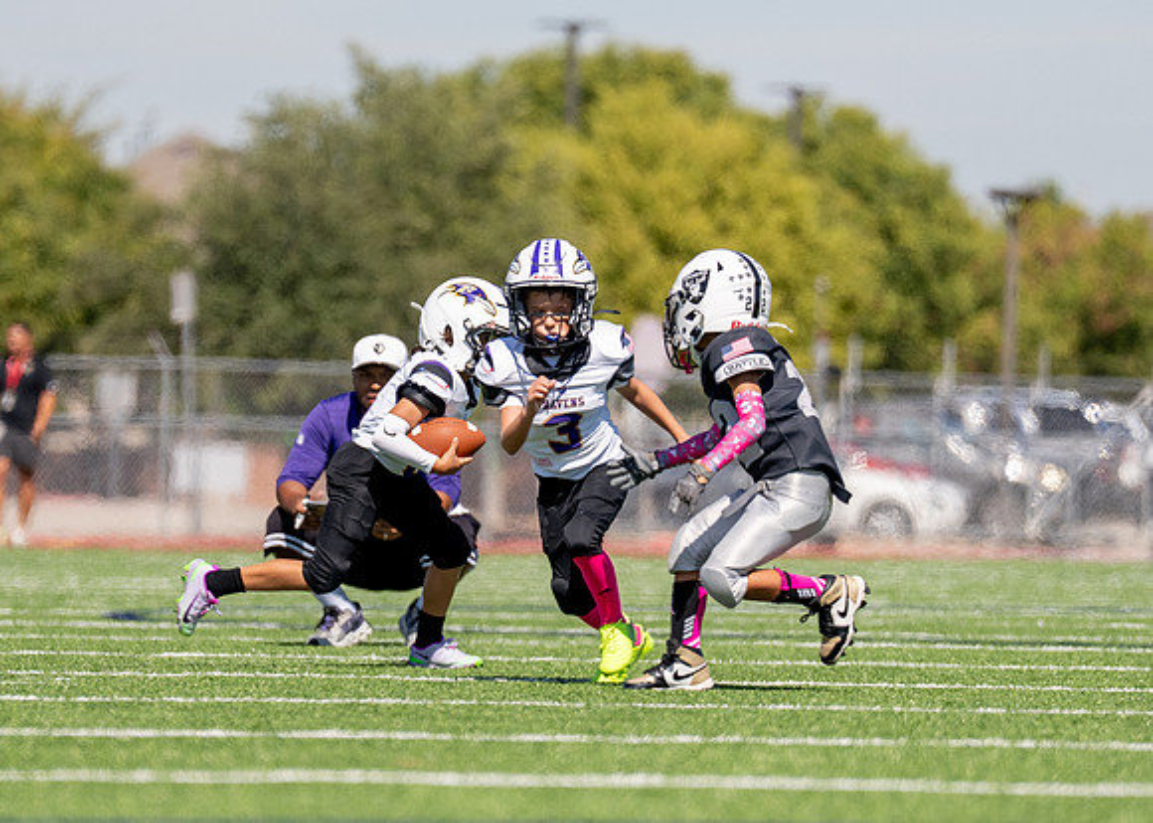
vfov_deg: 3.2
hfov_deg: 4.5
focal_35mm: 448
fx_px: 14655
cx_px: 384
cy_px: 450
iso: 200
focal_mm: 200
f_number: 2.8
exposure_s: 1/5000
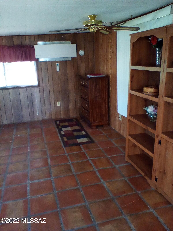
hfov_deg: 45.4
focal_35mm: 31
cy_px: 116
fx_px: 207
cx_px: 86
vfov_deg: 58.4
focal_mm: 2.38
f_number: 2.4
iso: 233
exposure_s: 1/30
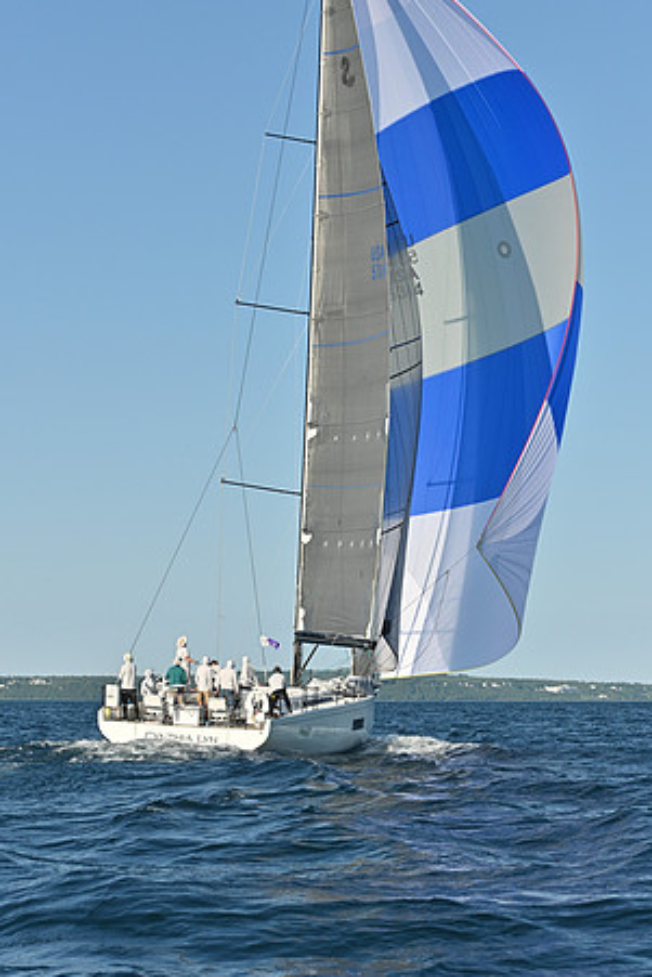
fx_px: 2443
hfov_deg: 15.2
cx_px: 367
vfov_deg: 22.6
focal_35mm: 90
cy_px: 379
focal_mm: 70
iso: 320
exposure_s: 1/2000
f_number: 6.3
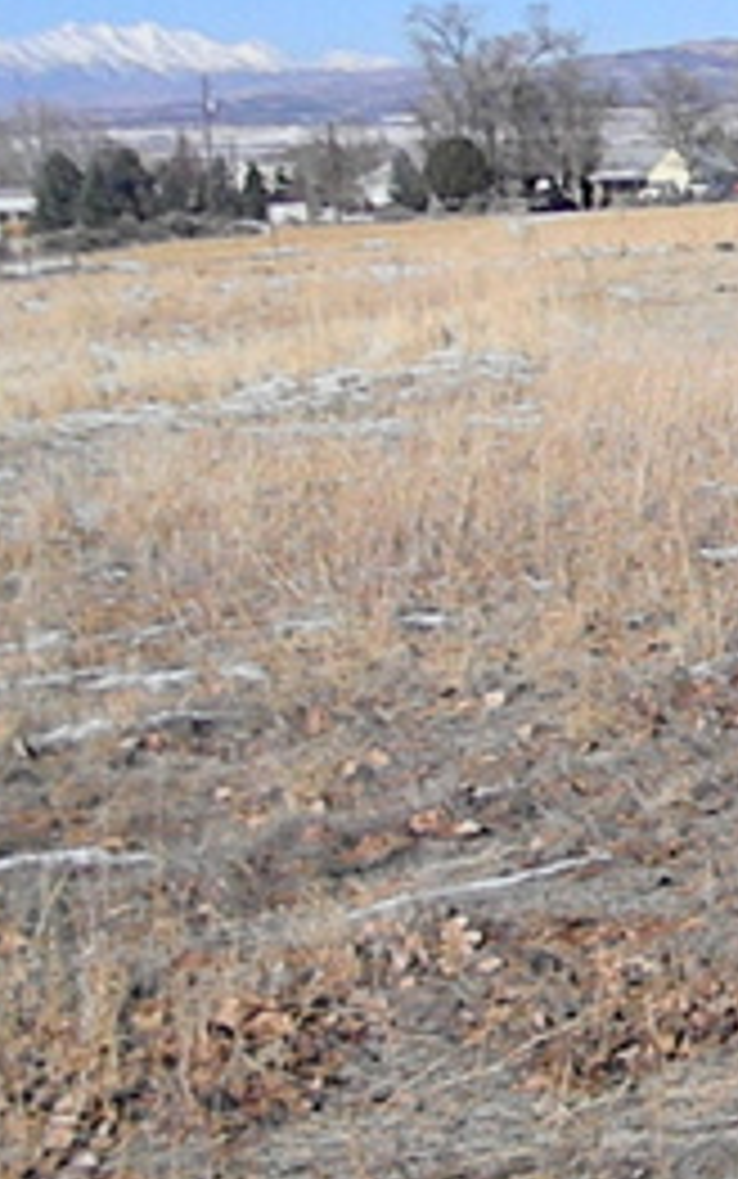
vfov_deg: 29.1
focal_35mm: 70
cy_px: 369
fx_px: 2250
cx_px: 1336
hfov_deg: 15.8
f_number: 7
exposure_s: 1/2273
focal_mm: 5
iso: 640
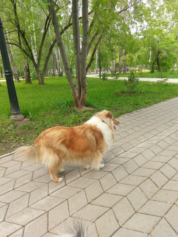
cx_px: 89
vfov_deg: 67.3
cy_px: 118
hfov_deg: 53.1
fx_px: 178
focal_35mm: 26
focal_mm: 4.58
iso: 100
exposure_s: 1/261
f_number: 1.8
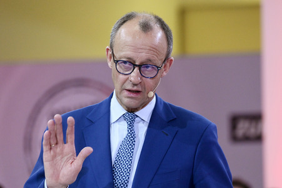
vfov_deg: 2.7
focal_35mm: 500
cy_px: 94
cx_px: 141
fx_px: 3914
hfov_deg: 4.1
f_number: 8
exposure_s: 1/320
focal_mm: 500
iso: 6400
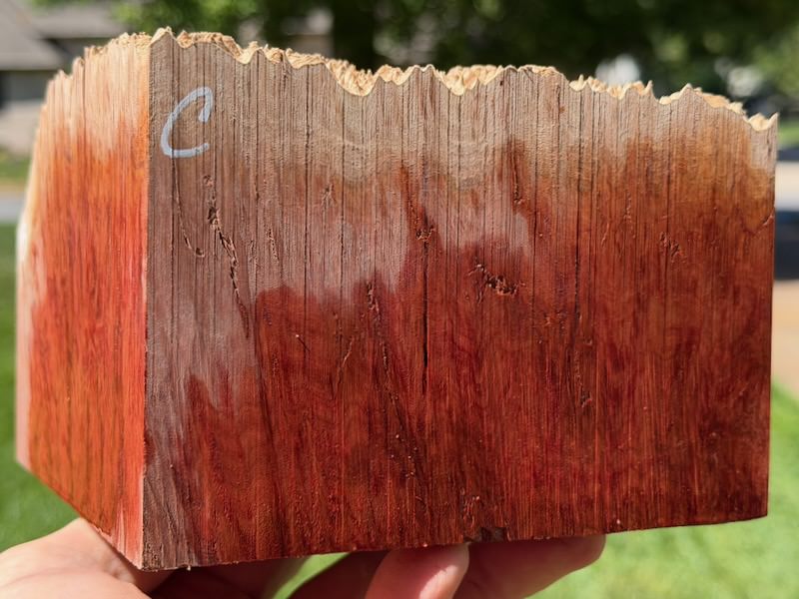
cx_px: 400
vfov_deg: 30.3
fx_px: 1108
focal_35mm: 48
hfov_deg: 39.7
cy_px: 300
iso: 80
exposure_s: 1/2208
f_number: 1.78
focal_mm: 6.76
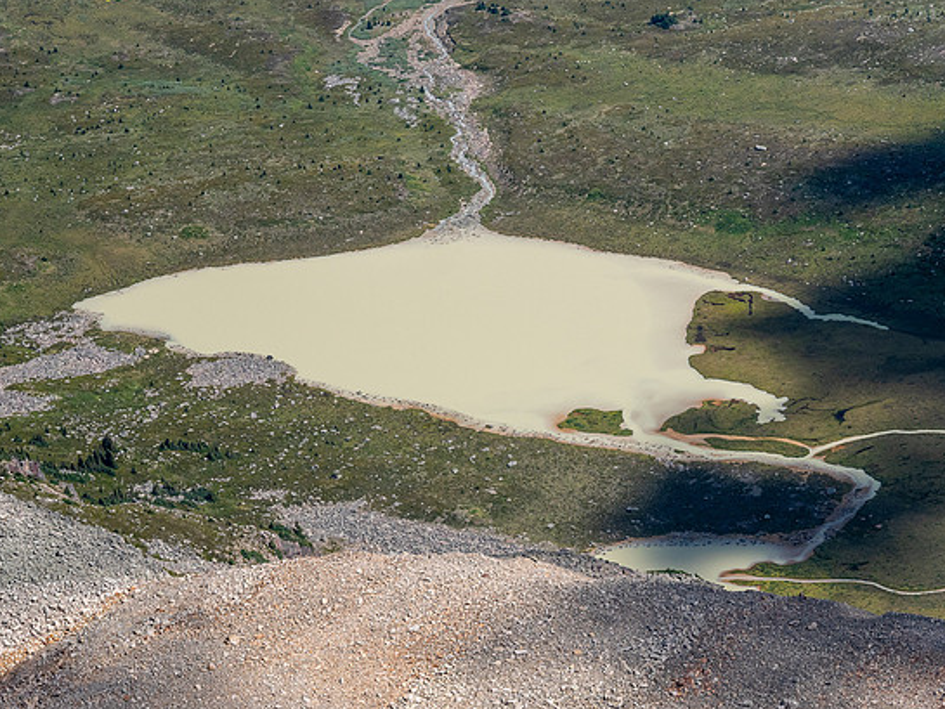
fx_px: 4942
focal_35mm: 181
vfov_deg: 8.2
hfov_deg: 10.9
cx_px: 468
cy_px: 344
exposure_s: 1/500
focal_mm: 85
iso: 200
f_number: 8
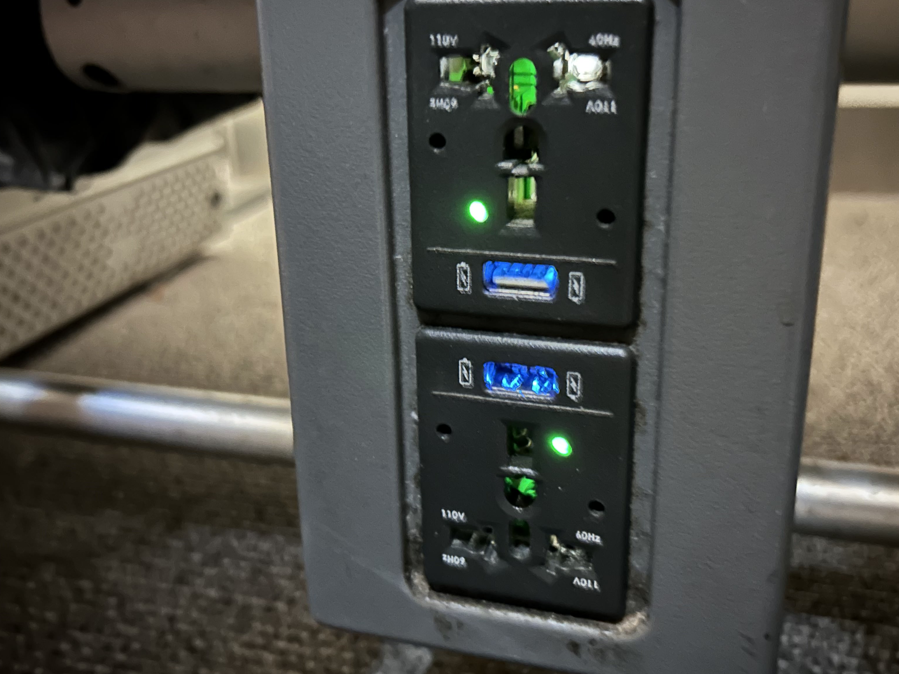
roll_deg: +2.4
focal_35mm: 34
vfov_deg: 41.7
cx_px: 440
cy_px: 298
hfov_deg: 54.0
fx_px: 883
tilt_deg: -19.1
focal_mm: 5.7
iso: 1000
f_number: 1.5
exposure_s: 1/5
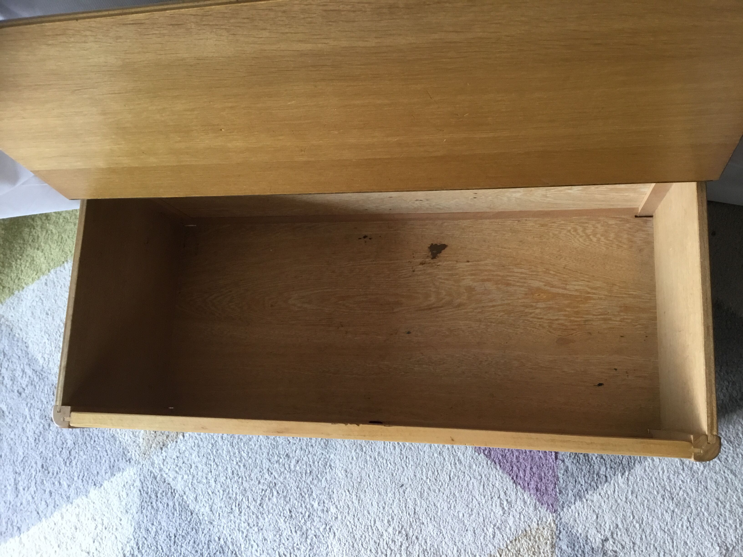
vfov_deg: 45.4
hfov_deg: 58.4
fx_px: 665
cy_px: 278
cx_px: 372
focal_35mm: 31
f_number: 2.4
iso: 125
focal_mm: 3.3
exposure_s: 1/33
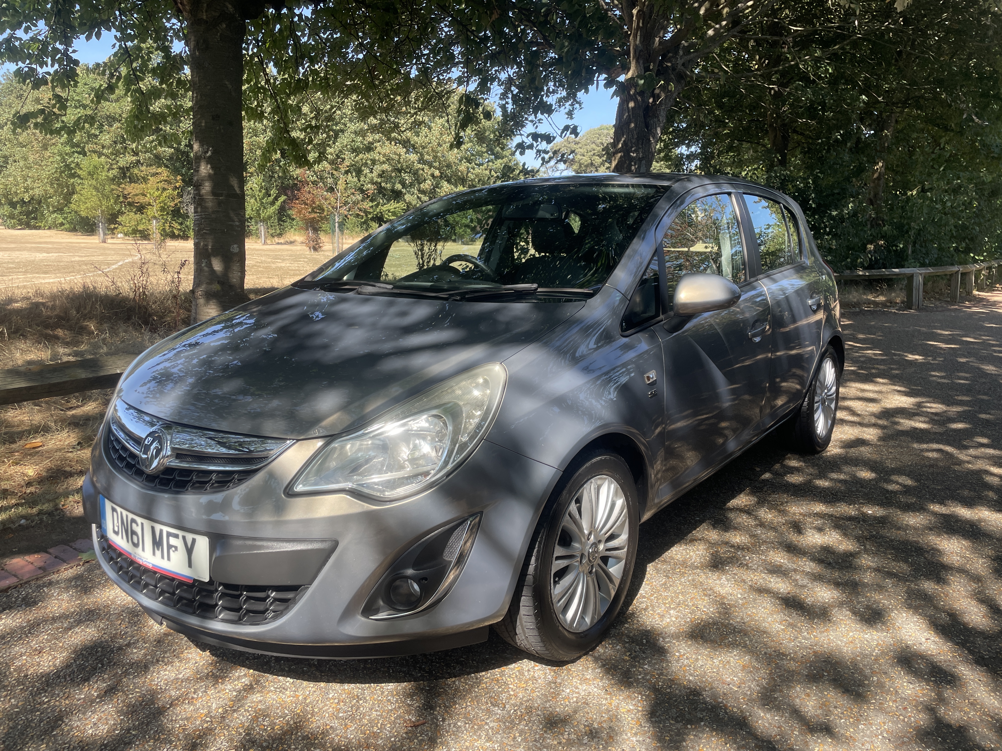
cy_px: 376
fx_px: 753
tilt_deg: -8.2
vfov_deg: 53.1
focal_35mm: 26
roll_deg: +2.3
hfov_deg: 67.3
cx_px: 501
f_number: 1.6
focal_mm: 4.2
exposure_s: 1/670
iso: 32
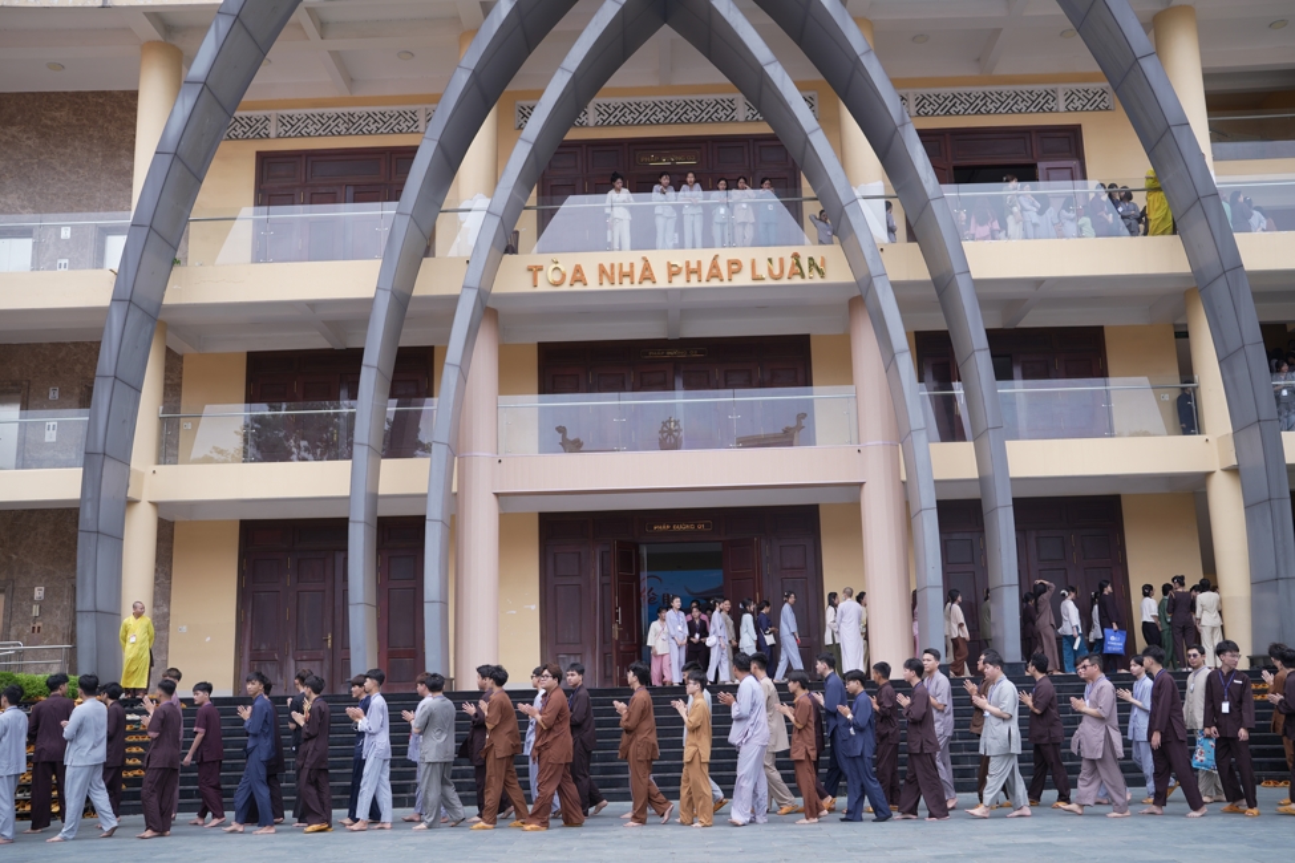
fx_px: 1259
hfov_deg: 54.4
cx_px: 648
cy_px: 432
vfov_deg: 37.9
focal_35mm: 35
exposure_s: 1/640
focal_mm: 35
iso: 125
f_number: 2.8
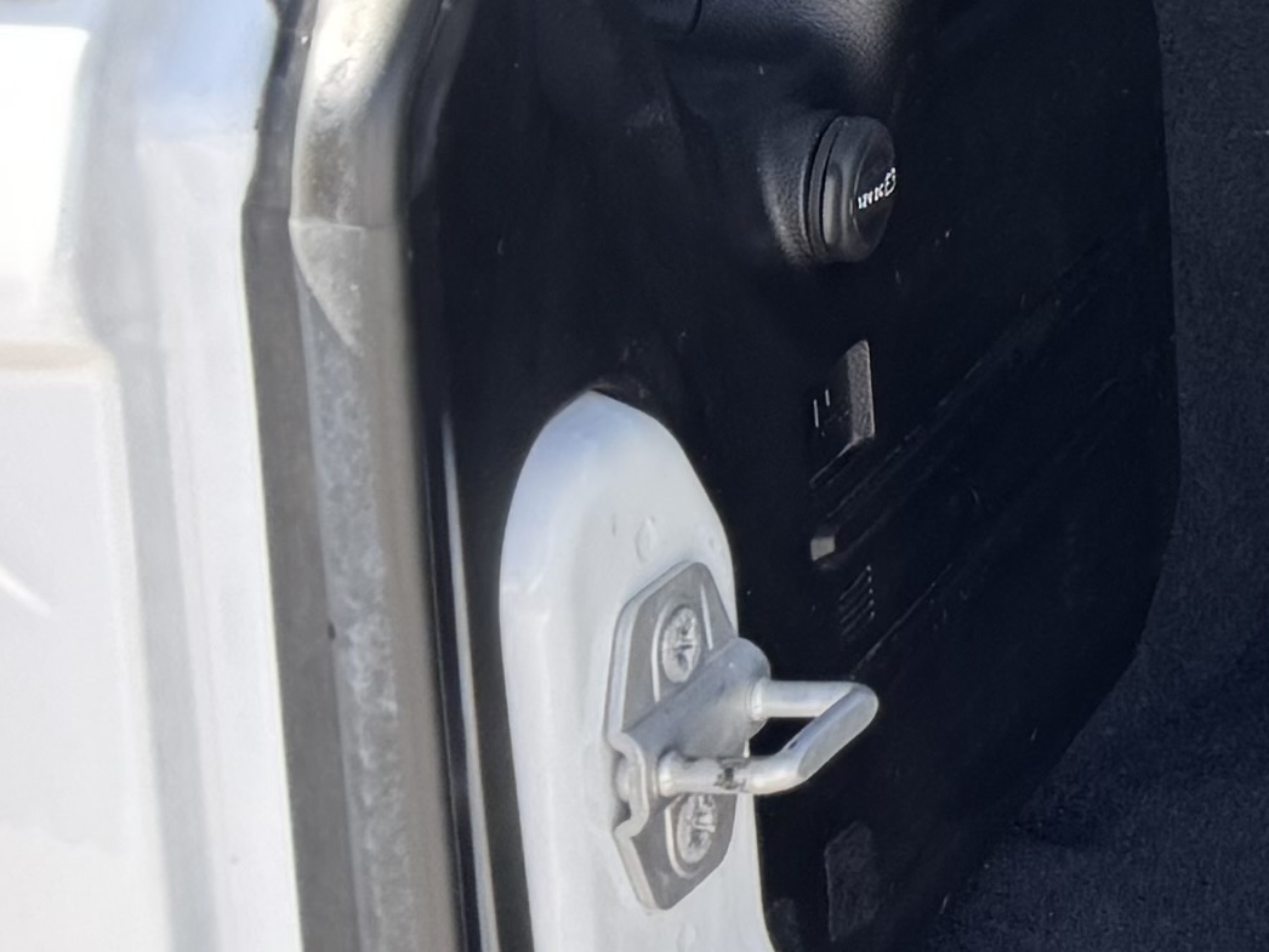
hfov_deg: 12.2
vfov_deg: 11.0
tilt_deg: -4.4
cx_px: 2974
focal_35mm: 131
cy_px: -370
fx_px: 4803
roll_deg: +0.7
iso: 64
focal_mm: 6.76
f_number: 1.78
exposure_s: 1/237
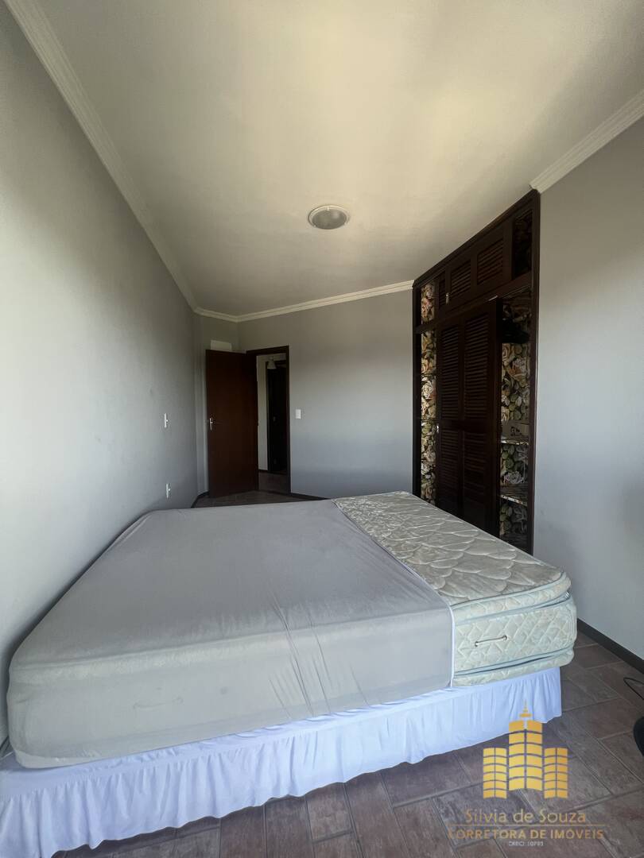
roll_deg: +1.8
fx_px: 322
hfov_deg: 89.9
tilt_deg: -2.0
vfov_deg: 106.2
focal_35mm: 13
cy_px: 429
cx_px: 322
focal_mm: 1.57
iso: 125
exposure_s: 1/99
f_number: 1.8
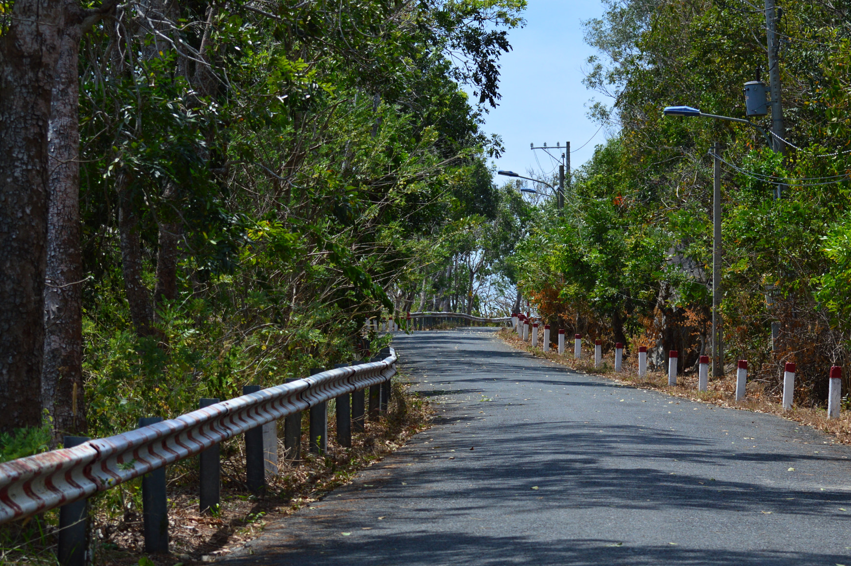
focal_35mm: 123
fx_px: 2906
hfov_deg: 16.7
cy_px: 316
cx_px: 479
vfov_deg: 11.1
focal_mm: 70
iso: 400
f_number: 5.6
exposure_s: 1/2500
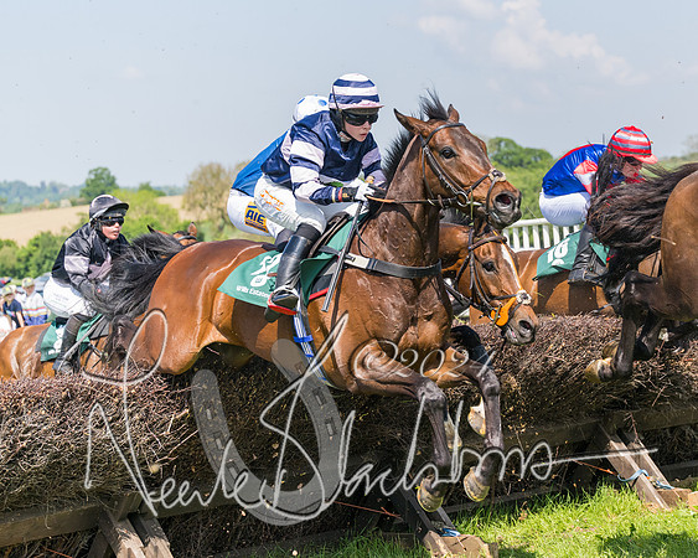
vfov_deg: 15.3
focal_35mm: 100
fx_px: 2072
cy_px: 232
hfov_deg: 19.0
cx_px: 526
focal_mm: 70
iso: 400
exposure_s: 1/3200
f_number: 4
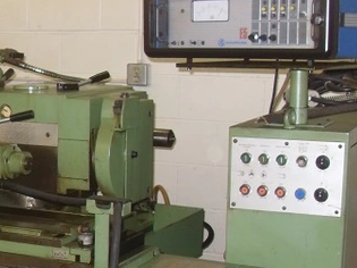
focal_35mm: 81
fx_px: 835
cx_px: 57
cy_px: 240
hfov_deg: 23.7
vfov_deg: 17.9
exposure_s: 1/45
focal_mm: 6.3
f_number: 2.8
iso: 160
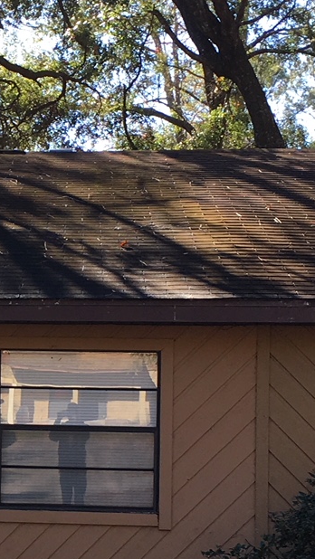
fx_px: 1528
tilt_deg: +1.7
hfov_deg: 11.5
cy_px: 365
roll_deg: +0.5
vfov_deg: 20.7
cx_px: -96
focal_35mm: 103
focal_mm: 4.15
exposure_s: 1/223
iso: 25
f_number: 2.2
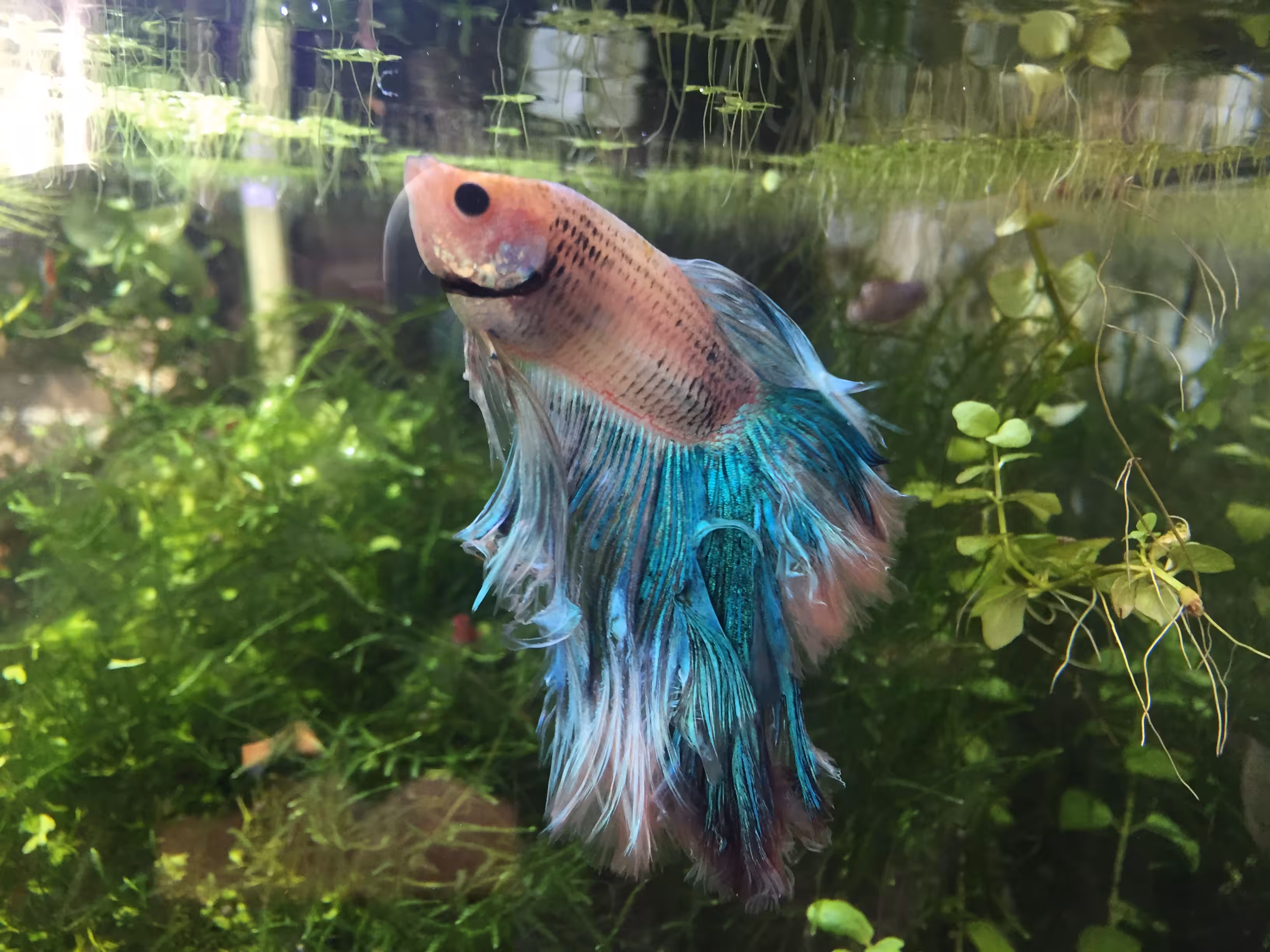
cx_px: 635
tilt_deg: -9.0
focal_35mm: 29
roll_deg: -2.5
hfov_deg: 61.7
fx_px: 1064
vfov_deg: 48.2
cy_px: 476
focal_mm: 4.15
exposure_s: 1/30
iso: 100
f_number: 2.2
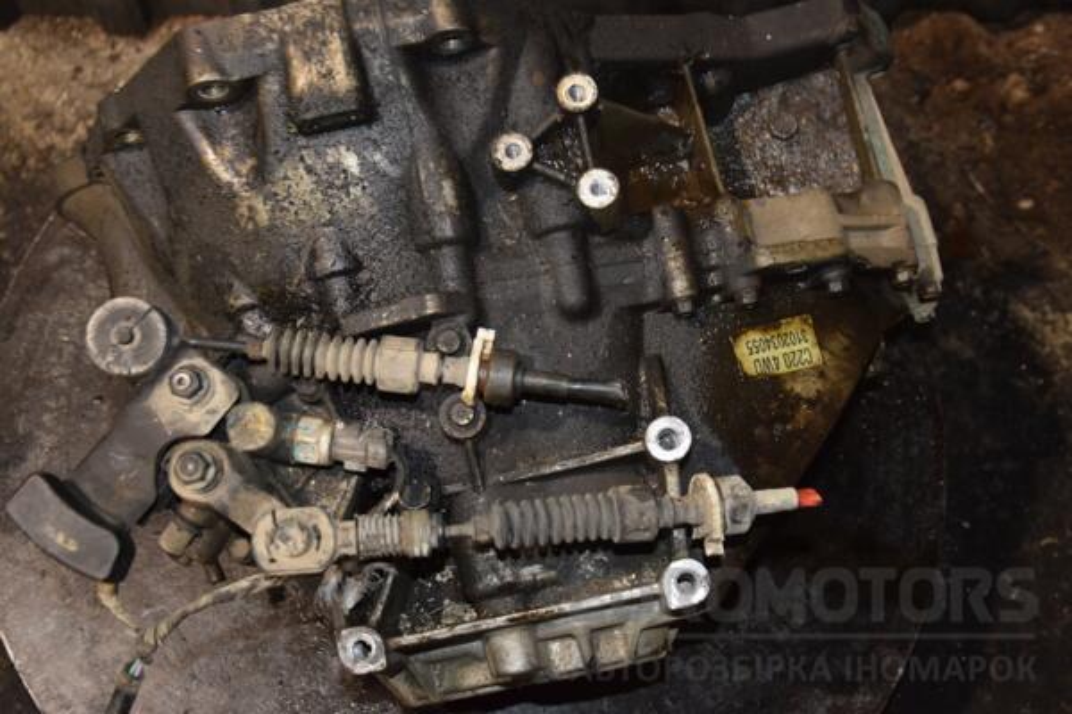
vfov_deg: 29.9
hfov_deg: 43.6
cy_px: 357
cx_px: 536
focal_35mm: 45
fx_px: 1340
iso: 800
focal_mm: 30
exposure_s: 1/60
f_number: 5
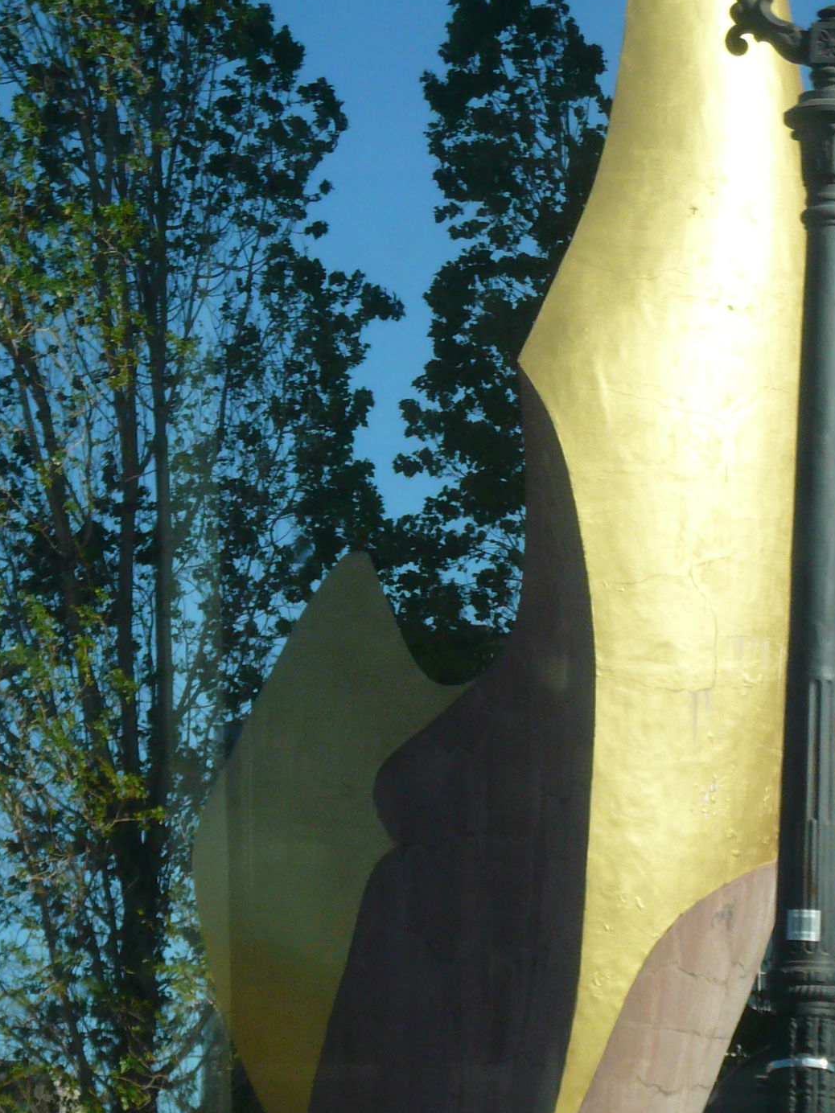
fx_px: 5532
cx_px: 448
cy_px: 939
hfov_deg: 8.6
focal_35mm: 172
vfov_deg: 11.4
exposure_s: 1/500
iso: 100
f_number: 5.3
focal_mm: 15.5
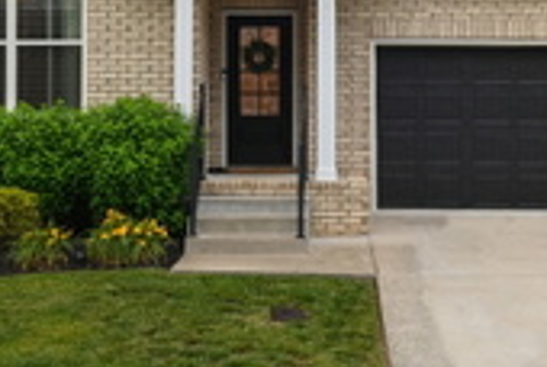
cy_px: 29
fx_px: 1248
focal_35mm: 82
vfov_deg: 16.5
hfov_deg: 24.7
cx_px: 298
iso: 800
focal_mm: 35
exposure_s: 1/100
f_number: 5
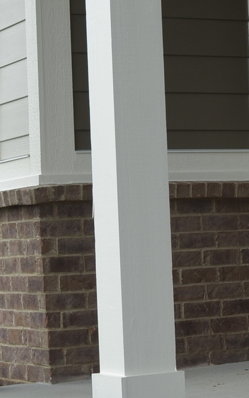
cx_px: 221
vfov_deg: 15.3
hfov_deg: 9.6
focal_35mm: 137
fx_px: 1481
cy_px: 141
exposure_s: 1/250
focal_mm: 29
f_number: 8
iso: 140
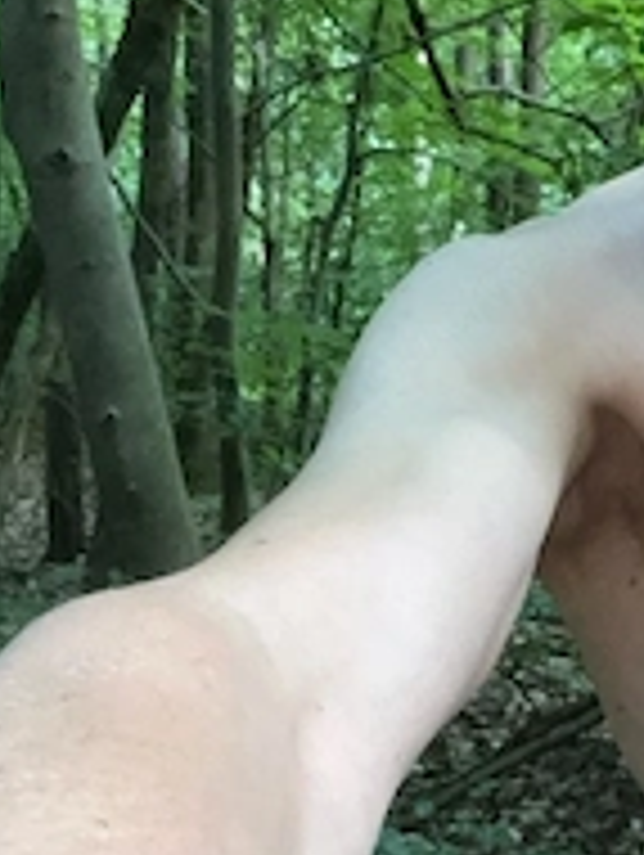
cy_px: 684
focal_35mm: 63
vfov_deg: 30.0
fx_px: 1559
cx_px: 540
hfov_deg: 22.9
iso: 400
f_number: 2.2
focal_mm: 2.71
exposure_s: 1/50
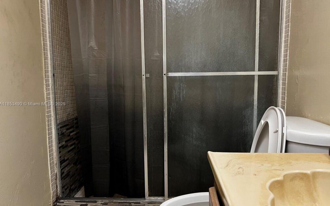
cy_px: 104
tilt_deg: -7.1
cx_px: 166
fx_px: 252
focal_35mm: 28
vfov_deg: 44.5
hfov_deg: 66.5
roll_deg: +0.7
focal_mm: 5.7
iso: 320
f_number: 1.5
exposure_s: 1/60
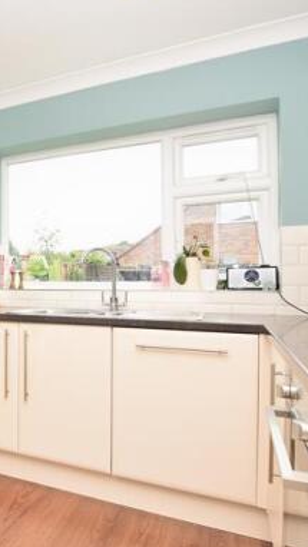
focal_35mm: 27
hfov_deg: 37.4
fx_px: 392
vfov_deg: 69.8
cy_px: 279
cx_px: -13
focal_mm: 10
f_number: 10
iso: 320
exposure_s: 1/80
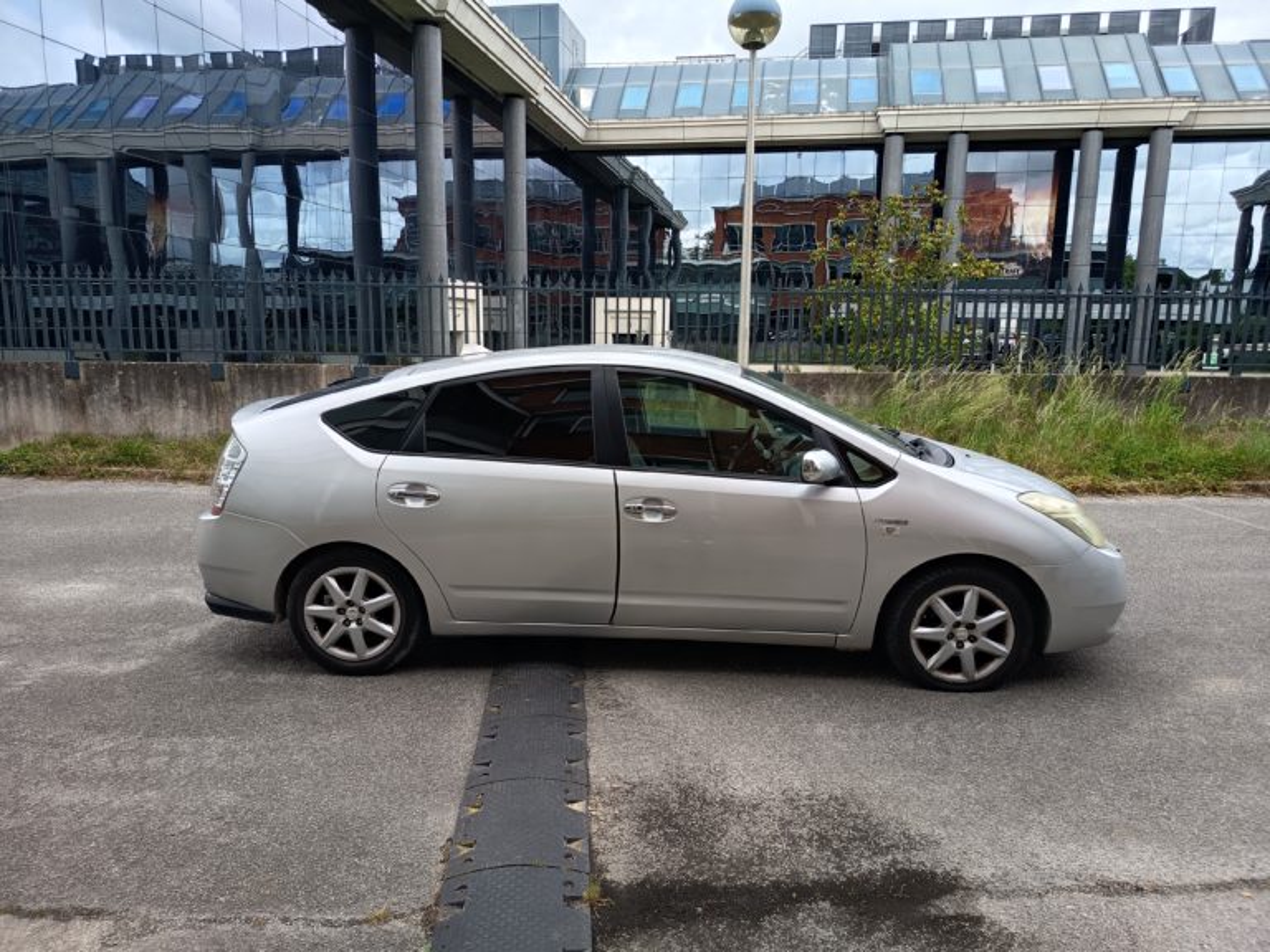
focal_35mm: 24
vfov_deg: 56.8
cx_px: 635
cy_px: 476
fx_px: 881
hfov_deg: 71.6
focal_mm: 5.27
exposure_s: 1/145
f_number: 1.7
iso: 50
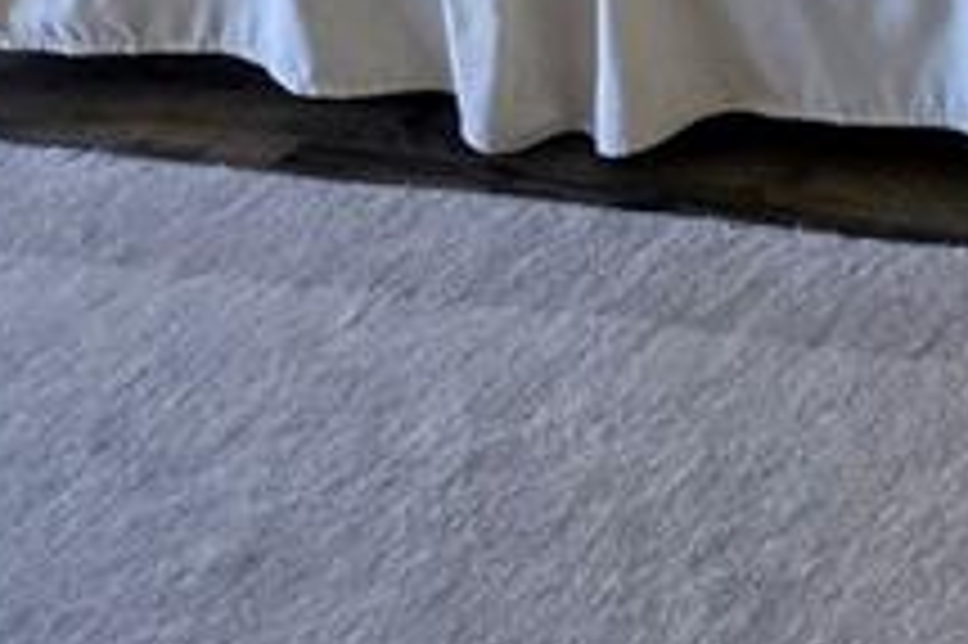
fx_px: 3063
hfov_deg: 15.2
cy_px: -1061
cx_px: 1810
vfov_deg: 10.0
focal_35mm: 114
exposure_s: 1/120
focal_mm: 5.4
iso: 125
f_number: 1.8
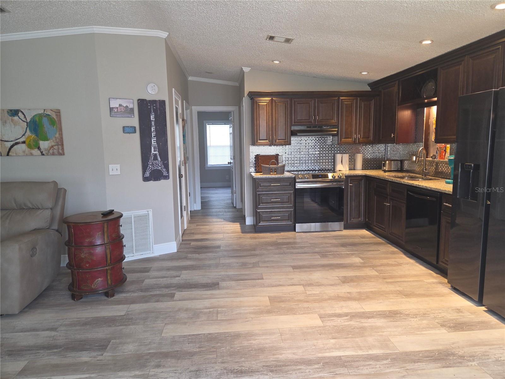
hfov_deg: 73.9
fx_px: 336
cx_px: 252
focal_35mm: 23
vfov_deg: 58.9
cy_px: 190
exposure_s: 1/60
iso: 100
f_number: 1.8
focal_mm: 5.4
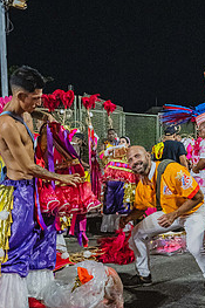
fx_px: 351
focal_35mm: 41
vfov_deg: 46.4
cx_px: 104
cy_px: 214
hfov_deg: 32.6
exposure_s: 1/100
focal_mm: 16.5
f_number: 4
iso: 3200
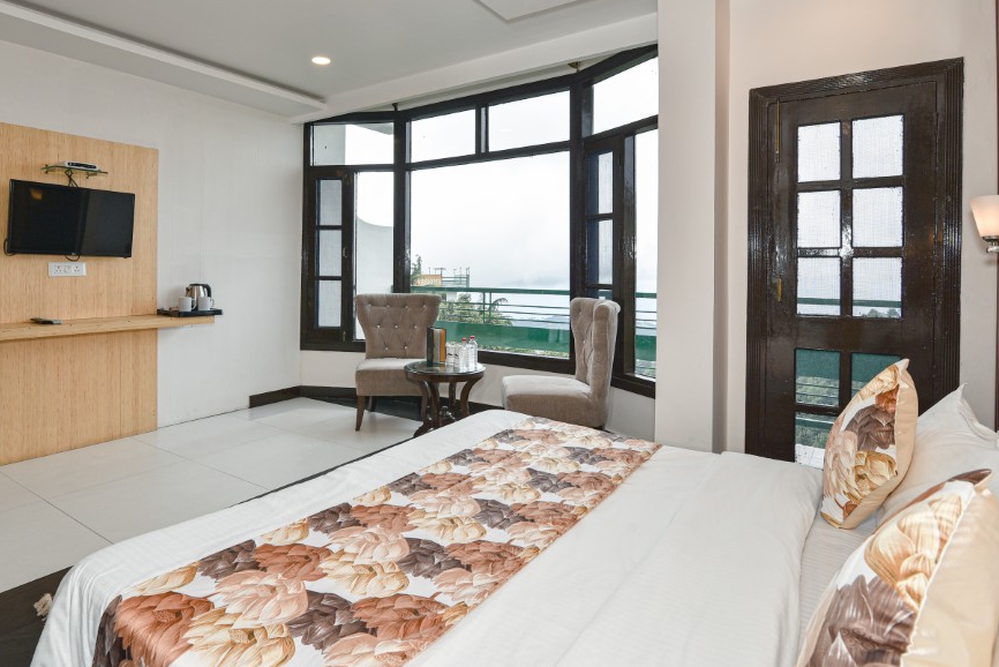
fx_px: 555
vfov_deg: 61.3
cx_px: 425
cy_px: 261
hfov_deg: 83.4
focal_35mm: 20
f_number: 8
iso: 80
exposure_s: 1/100
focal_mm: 16
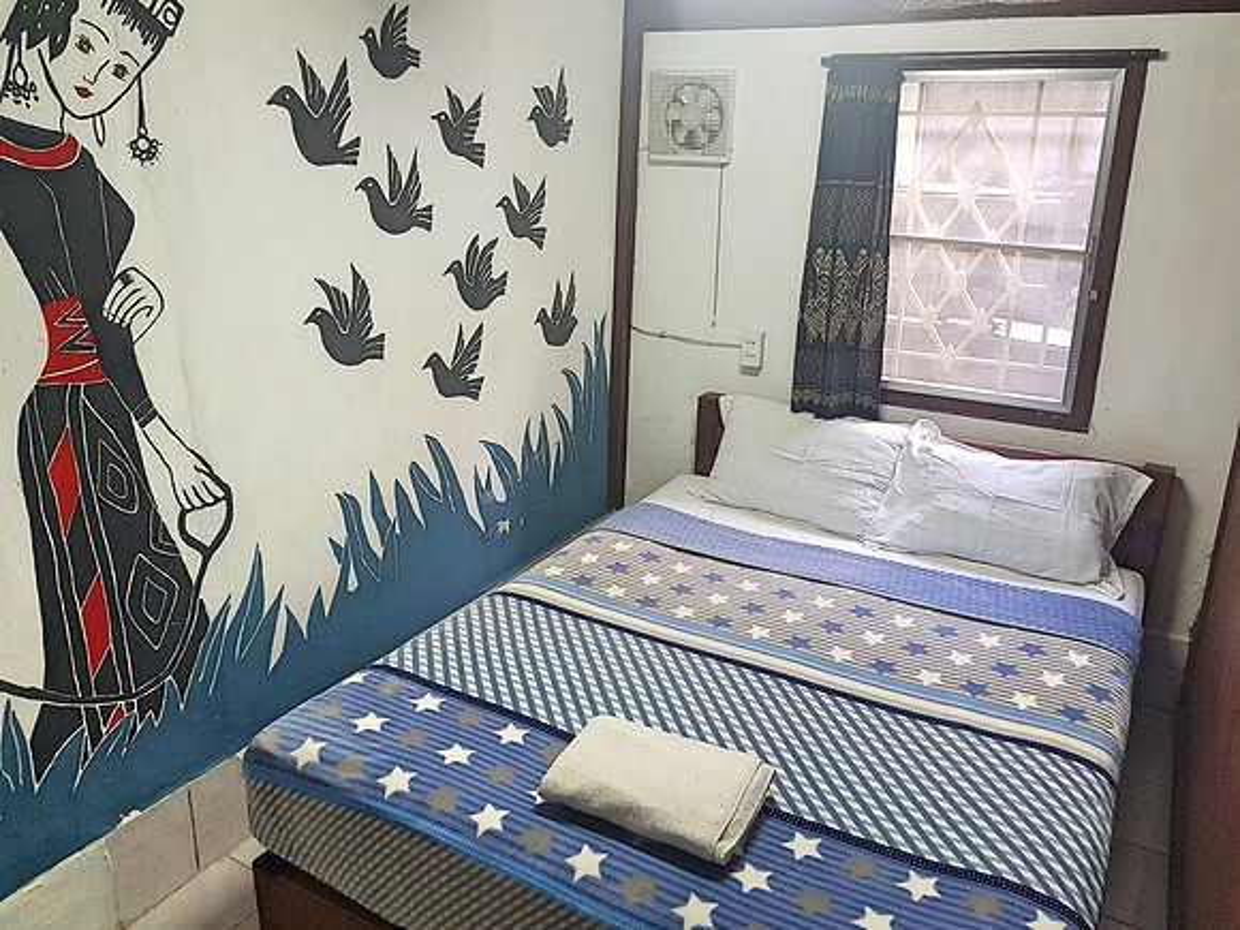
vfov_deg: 53.1
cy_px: 465
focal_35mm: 26
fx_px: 931
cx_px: 620
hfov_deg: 67.3
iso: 200
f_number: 1.7
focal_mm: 4.2
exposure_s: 1/33
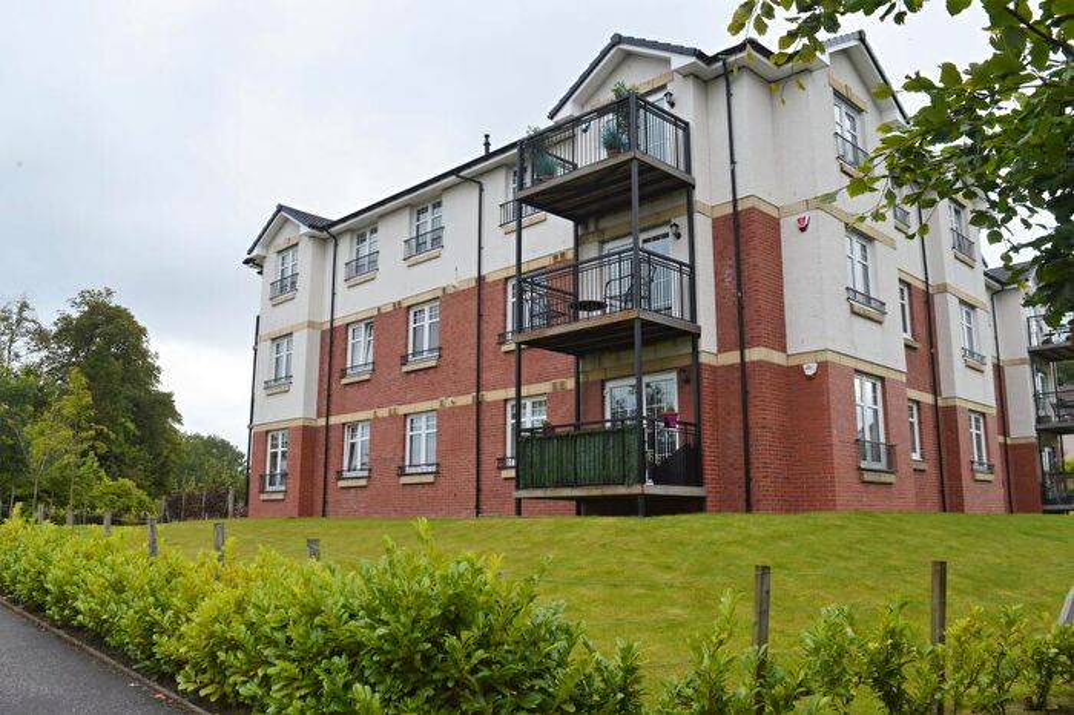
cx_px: 537
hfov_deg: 62.0
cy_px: 358
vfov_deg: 43.6
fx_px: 895
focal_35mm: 30
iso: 100
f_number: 7.1
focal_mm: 20
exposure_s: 1/160
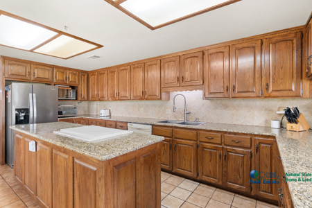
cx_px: 156
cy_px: 104
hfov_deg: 90.0
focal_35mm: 18
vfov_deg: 67.4
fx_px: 156
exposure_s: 1/1.25
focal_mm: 12
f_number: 9
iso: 250
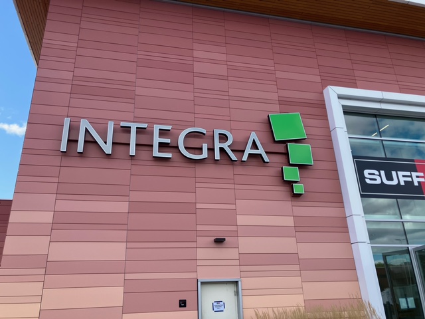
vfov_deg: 49.7
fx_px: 344
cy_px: 160
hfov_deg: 63.4
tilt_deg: +22.5
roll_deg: +1.4
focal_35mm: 28
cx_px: 212
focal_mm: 3.99
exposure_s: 1/747
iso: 32
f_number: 1.8
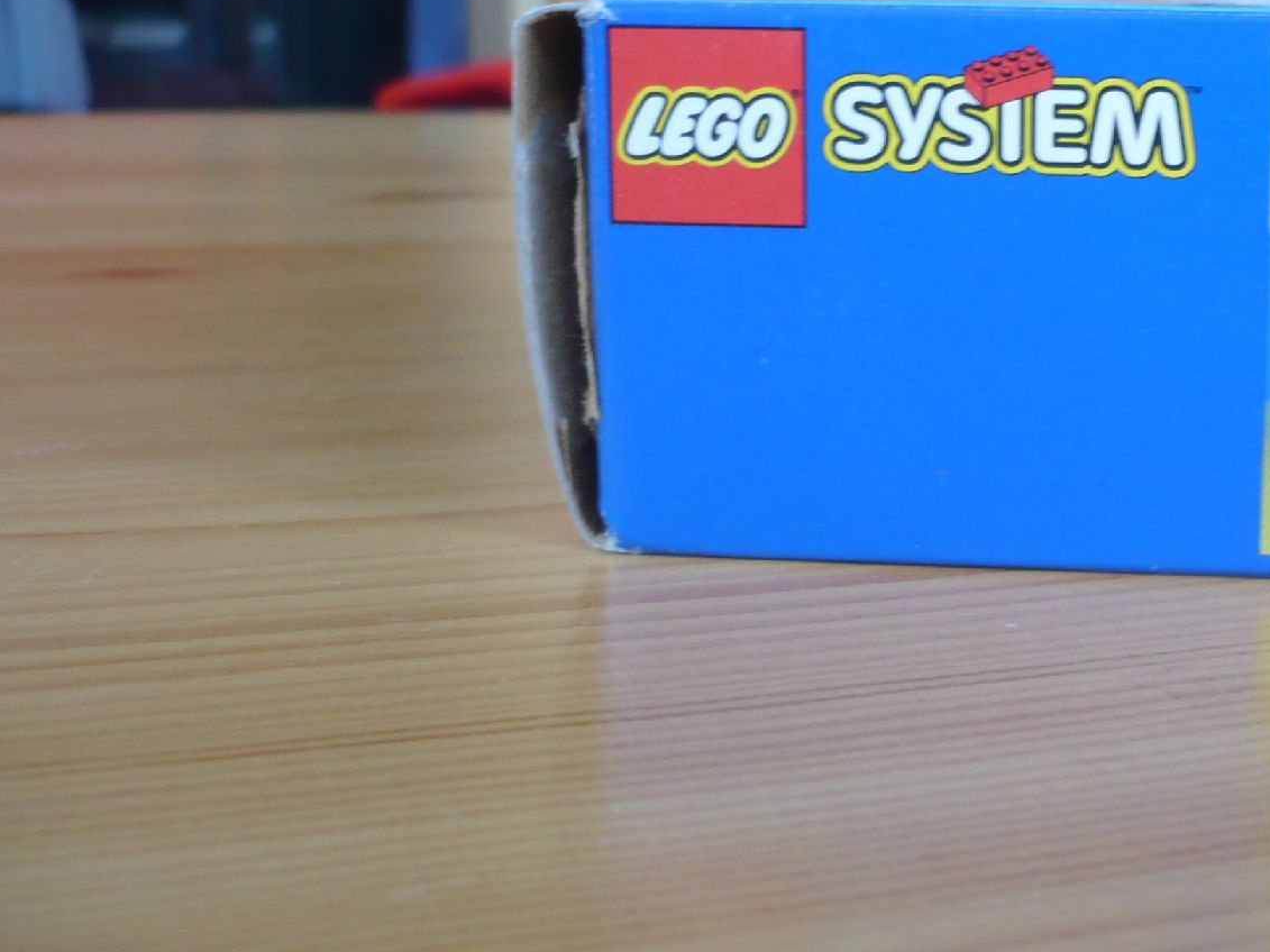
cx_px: 1052
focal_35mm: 61
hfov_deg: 30.7
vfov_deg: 23.9
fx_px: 2238
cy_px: 310
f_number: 2.8
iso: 100
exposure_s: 1/20
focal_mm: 5.8
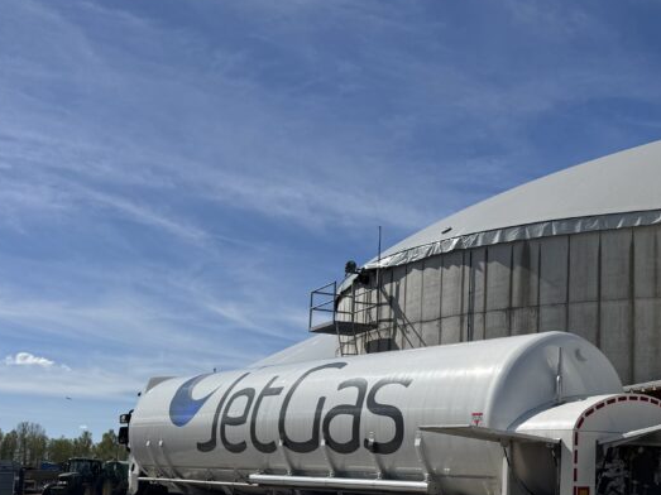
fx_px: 897
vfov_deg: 30.5
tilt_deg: +7.4
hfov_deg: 37.1
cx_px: 628
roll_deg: -0.7
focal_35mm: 47
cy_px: 347
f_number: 1.78
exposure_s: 1/9009
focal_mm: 6.76
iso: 80
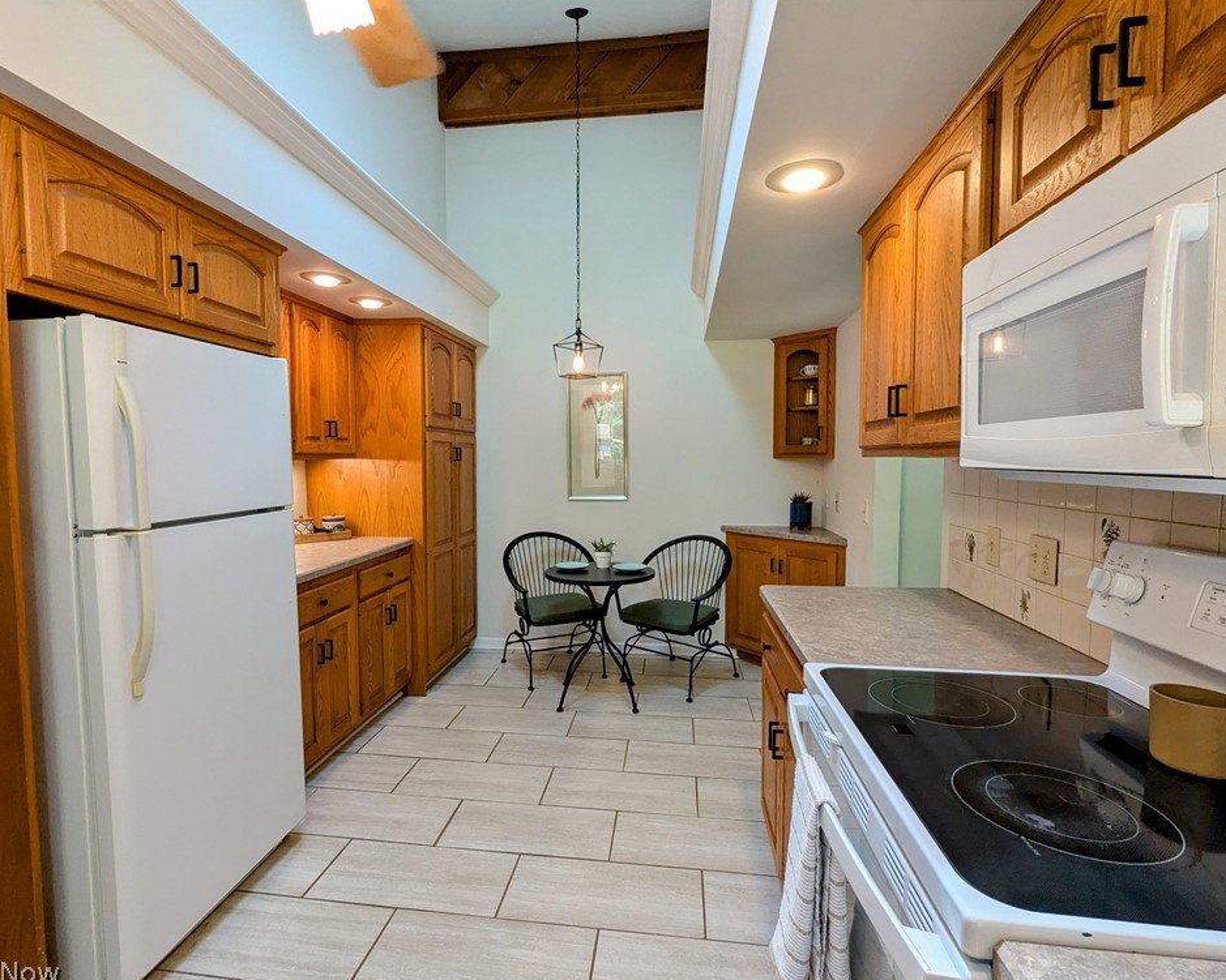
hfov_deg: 89.6
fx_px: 617
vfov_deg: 77.0
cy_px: 493
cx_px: 591
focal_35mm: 17
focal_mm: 2.35
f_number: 2.2
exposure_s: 1/120
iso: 119
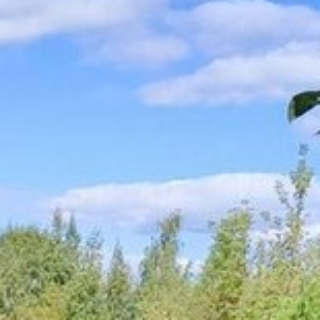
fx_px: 1527
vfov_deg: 11.2
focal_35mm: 146
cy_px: 570
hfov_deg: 11.3
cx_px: -202
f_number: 1.9
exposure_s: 1/553
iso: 50
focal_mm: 6.04
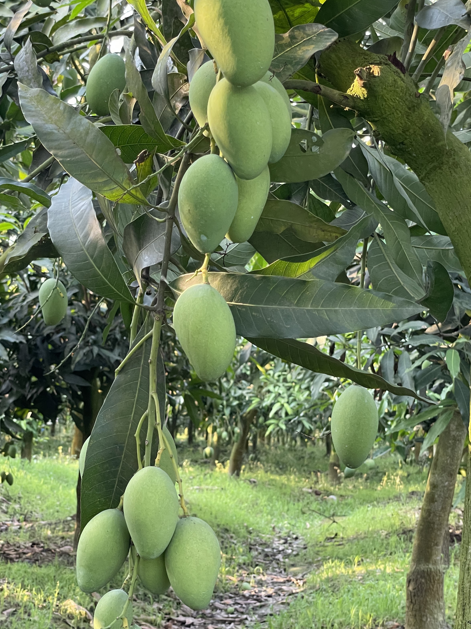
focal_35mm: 67
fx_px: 1215
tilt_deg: +4.1
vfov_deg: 28.9
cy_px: 354
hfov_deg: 21.9
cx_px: 197
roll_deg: -3.3
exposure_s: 1/122
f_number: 2
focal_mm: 6
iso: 160
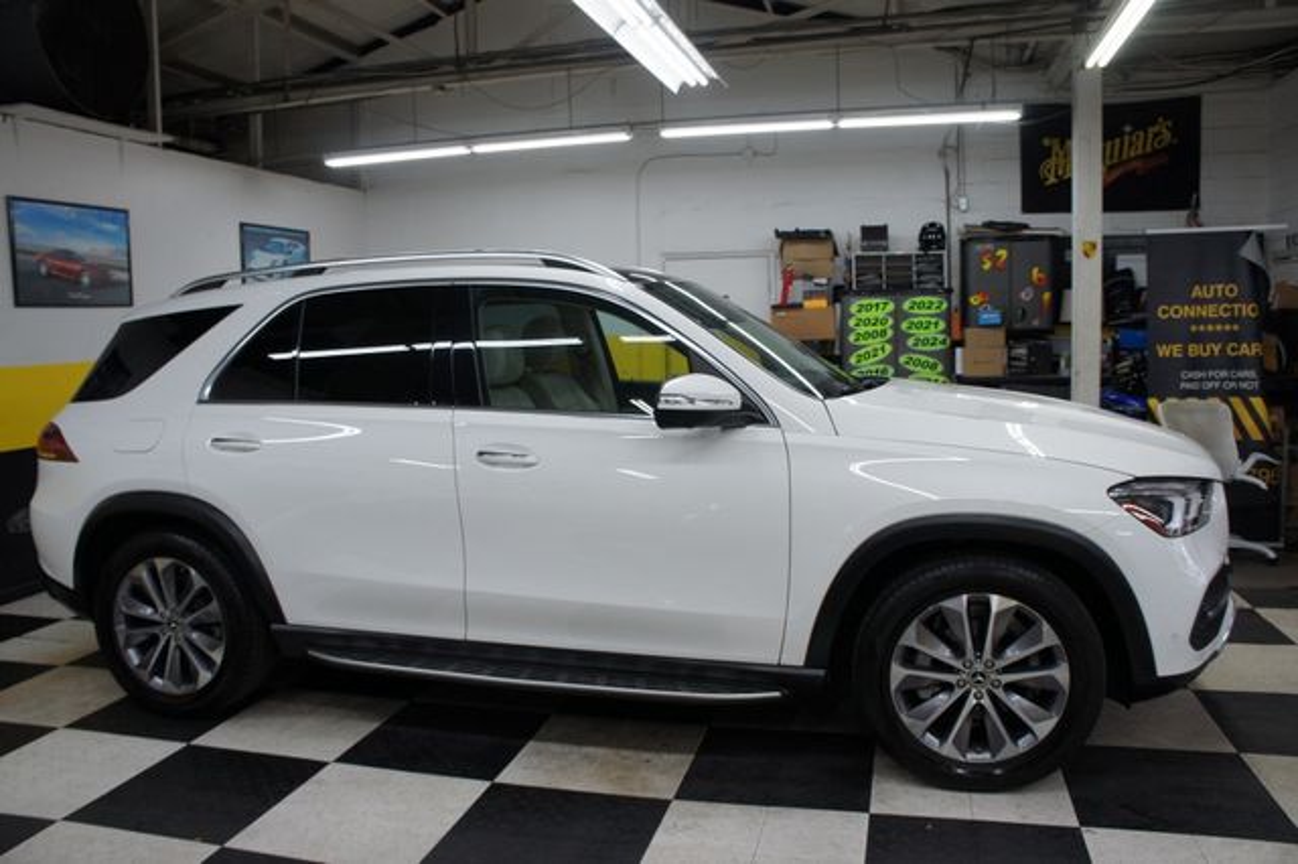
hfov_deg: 67.4
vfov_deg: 47.9
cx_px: 649
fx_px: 973
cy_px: 432
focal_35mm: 27
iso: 200
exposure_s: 1/40
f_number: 4.5
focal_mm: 18
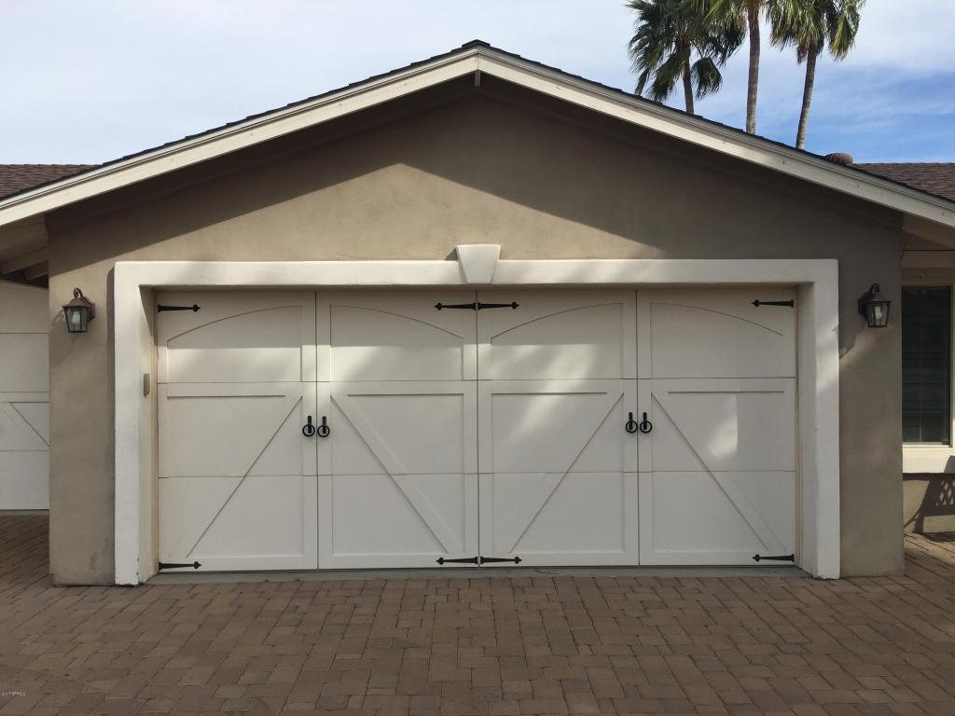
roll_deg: +0.6
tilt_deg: +1.2
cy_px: 358
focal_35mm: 29
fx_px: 800
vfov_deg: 48.2
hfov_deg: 61.7
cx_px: 478
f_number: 2.2
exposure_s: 1/1876
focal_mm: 4.15
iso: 25
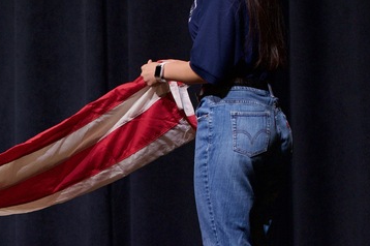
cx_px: 42
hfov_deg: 10.2
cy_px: 219
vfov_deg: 6.8
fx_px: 2054
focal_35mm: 200
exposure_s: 1/160
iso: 3200
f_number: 2.8
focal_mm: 70
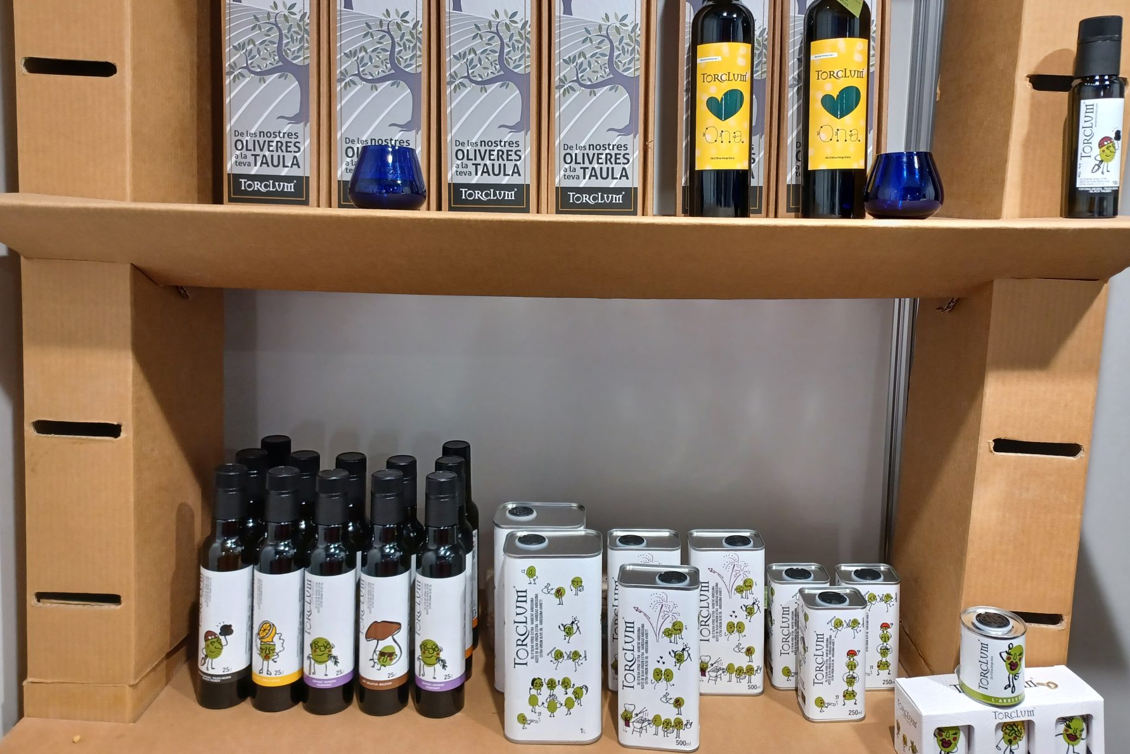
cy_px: 308
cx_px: 583
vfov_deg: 46.2
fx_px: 879
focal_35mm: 28
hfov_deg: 65.5
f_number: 1.8
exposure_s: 1/50
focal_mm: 4.6
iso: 400
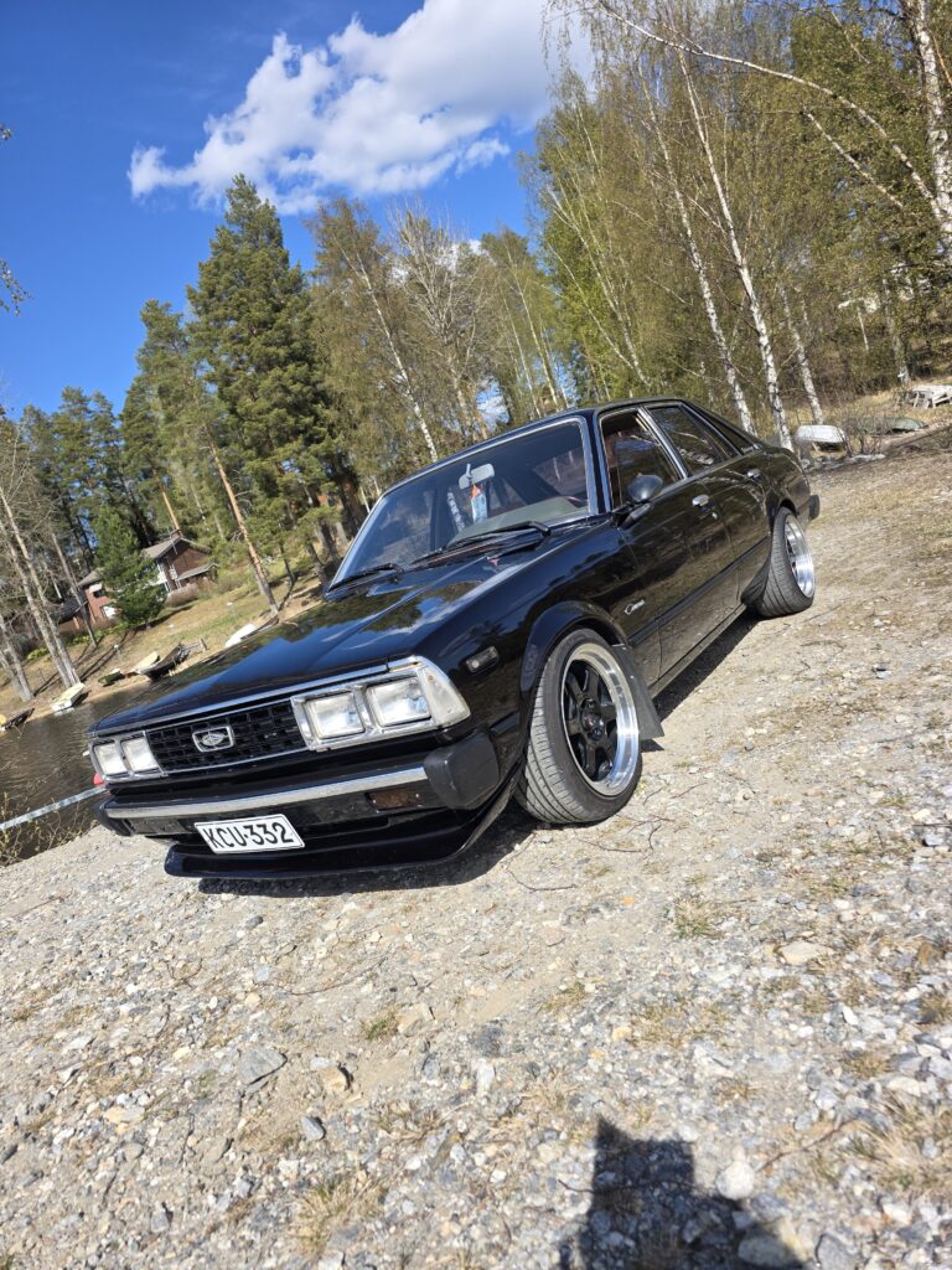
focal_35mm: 23
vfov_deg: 73.9
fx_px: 843
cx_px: 476
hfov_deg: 58.9
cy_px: 635
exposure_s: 1/3891
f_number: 1.7
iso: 80
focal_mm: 6.3
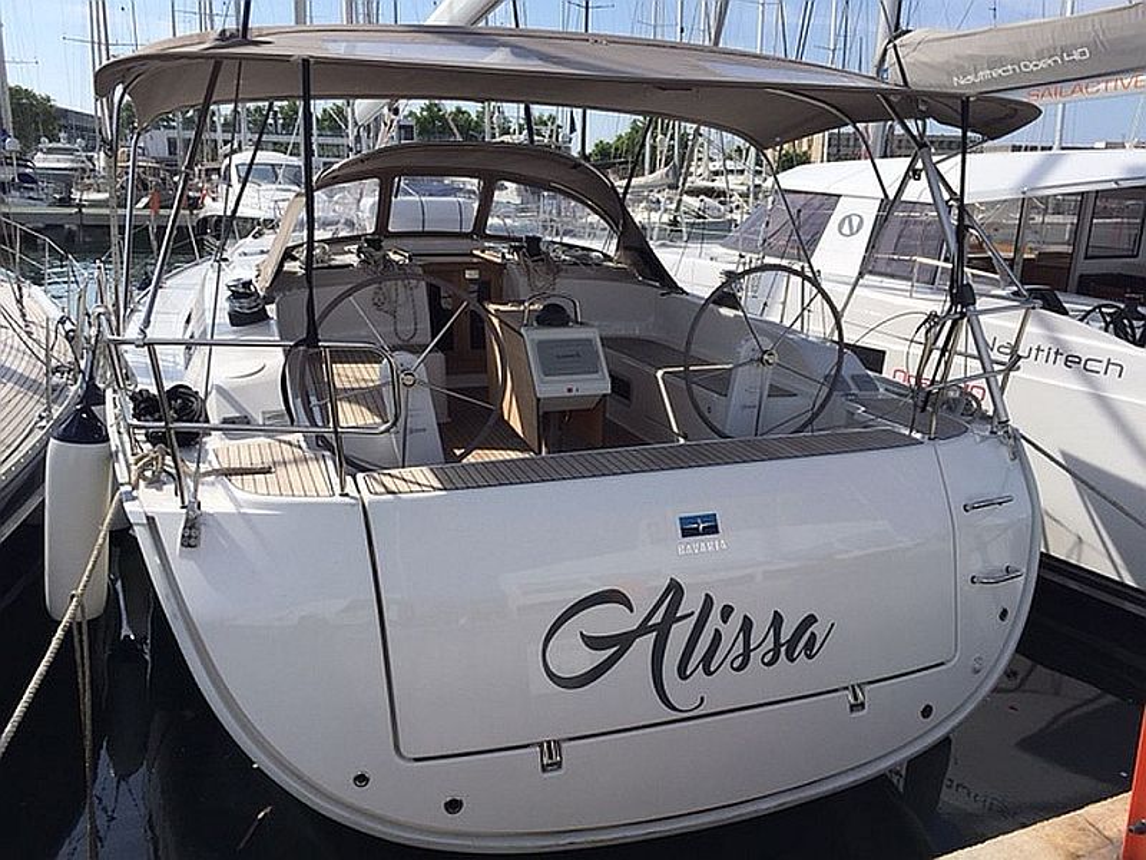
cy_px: 430
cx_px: 573
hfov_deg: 61.7
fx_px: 960
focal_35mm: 29
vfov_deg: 48.2
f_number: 2.2
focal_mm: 4.15
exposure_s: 1/3049
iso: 32
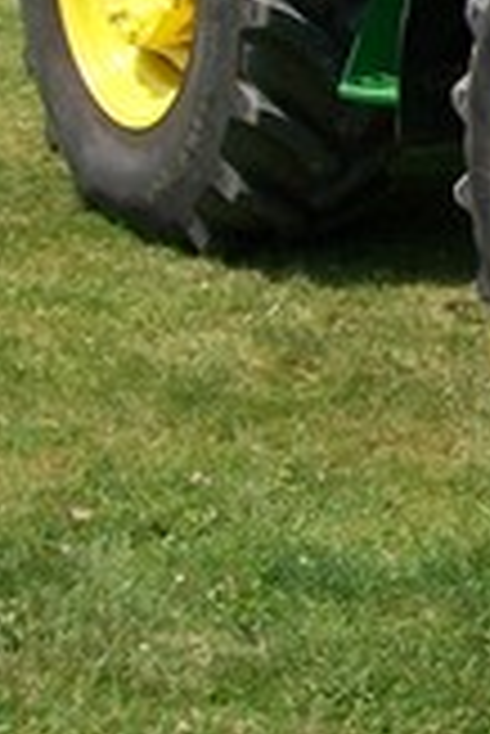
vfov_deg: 15.7
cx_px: 1191
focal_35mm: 125
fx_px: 2546
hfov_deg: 9.7
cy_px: -180
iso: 80
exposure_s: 1/400
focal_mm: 6
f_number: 4.8
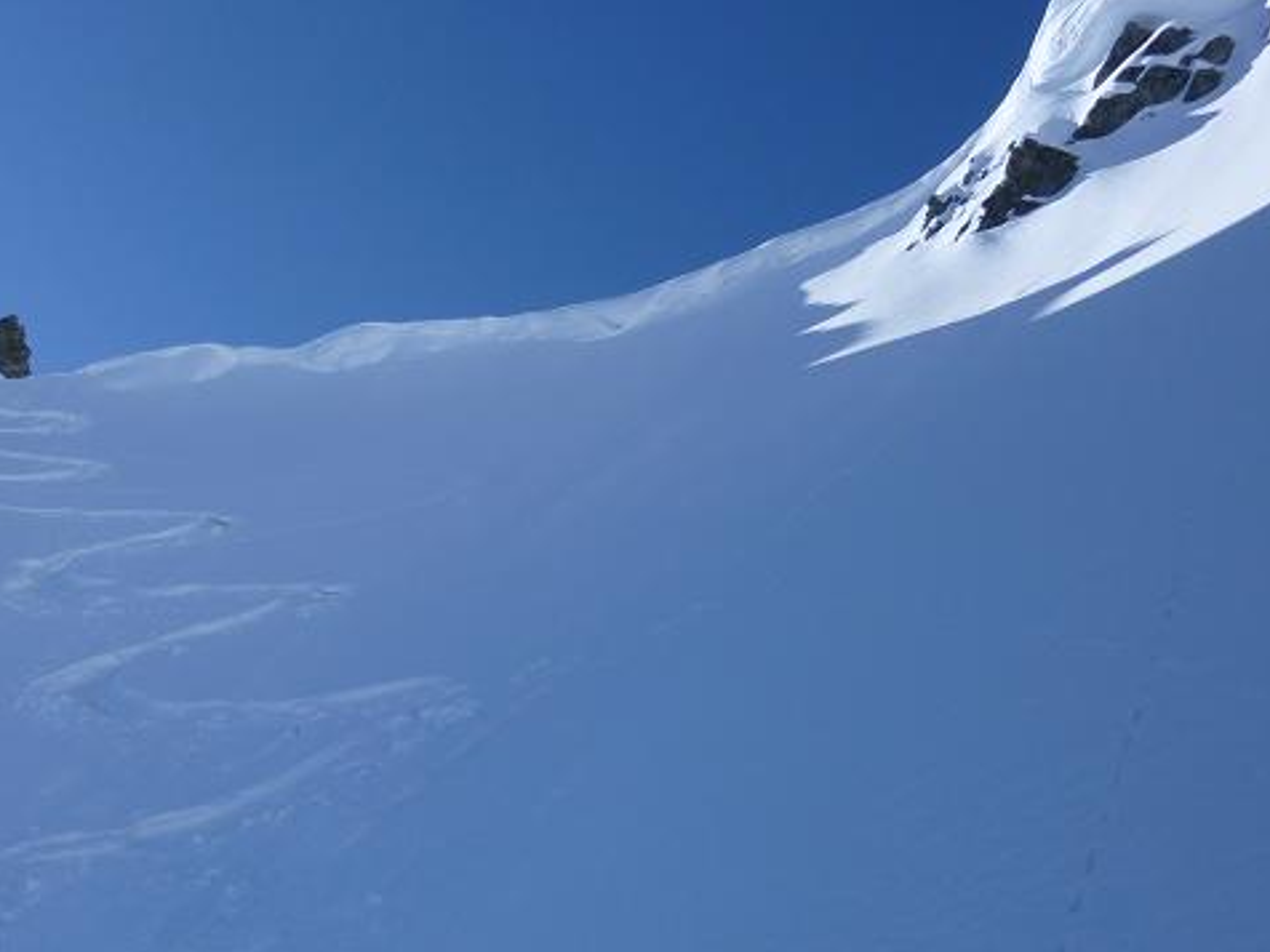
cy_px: 709
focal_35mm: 42
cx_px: 211
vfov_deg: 33.7
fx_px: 1541
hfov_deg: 42.3
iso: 80
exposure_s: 1/1000
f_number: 3.3
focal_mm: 4.5
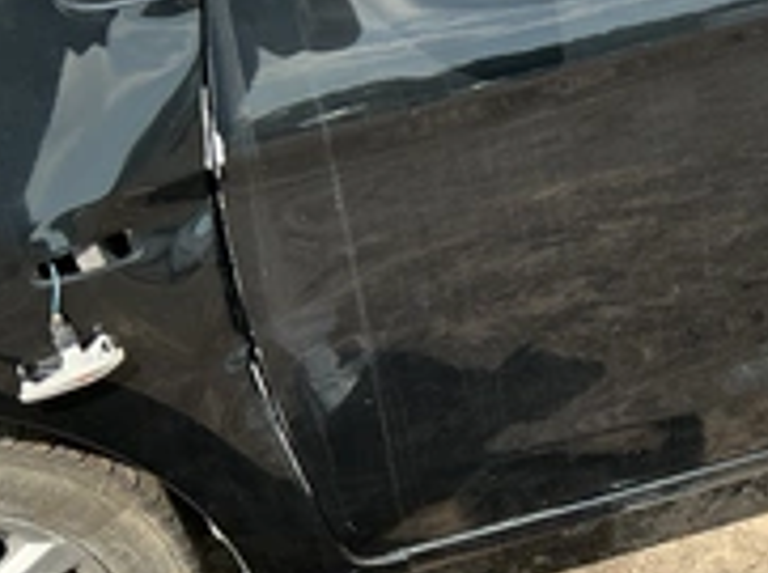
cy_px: 119
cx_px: 747
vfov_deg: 23.2
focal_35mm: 62
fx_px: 1373
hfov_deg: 29.4
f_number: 1.8
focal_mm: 3
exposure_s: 1/650
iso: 25
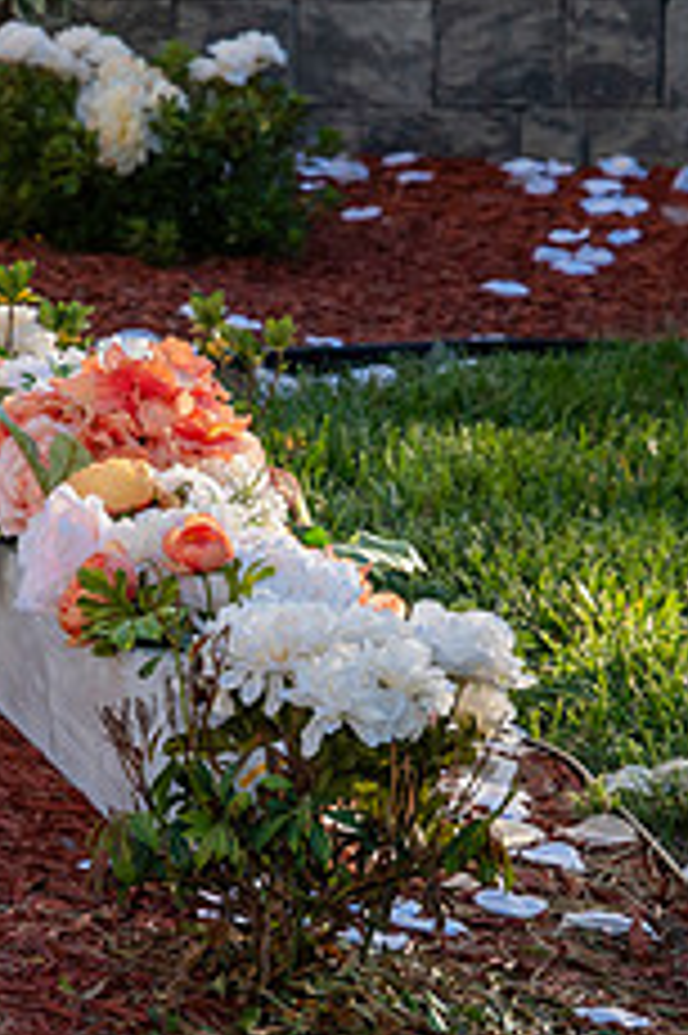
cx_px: 219
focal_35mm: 229
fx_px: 6574
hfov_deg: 6.0
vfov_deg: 9.0
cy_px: 774
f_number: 6.3
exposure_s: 1/250
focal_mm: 52
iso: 400
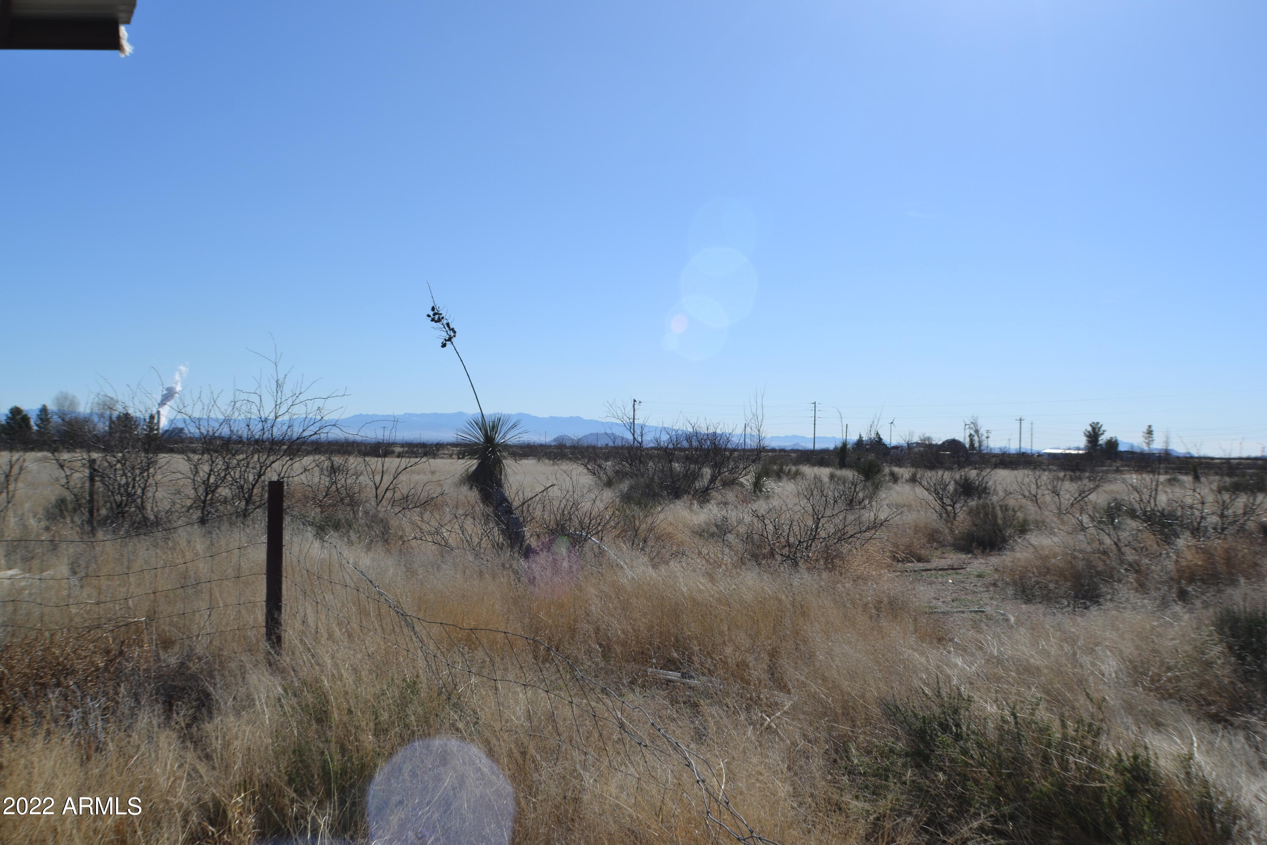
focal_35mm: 45
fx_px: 1584
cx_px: 634
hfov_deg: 43.6
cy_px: 422
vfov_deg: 29.9
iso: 100
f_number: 9
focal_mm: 30
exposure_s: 1/320
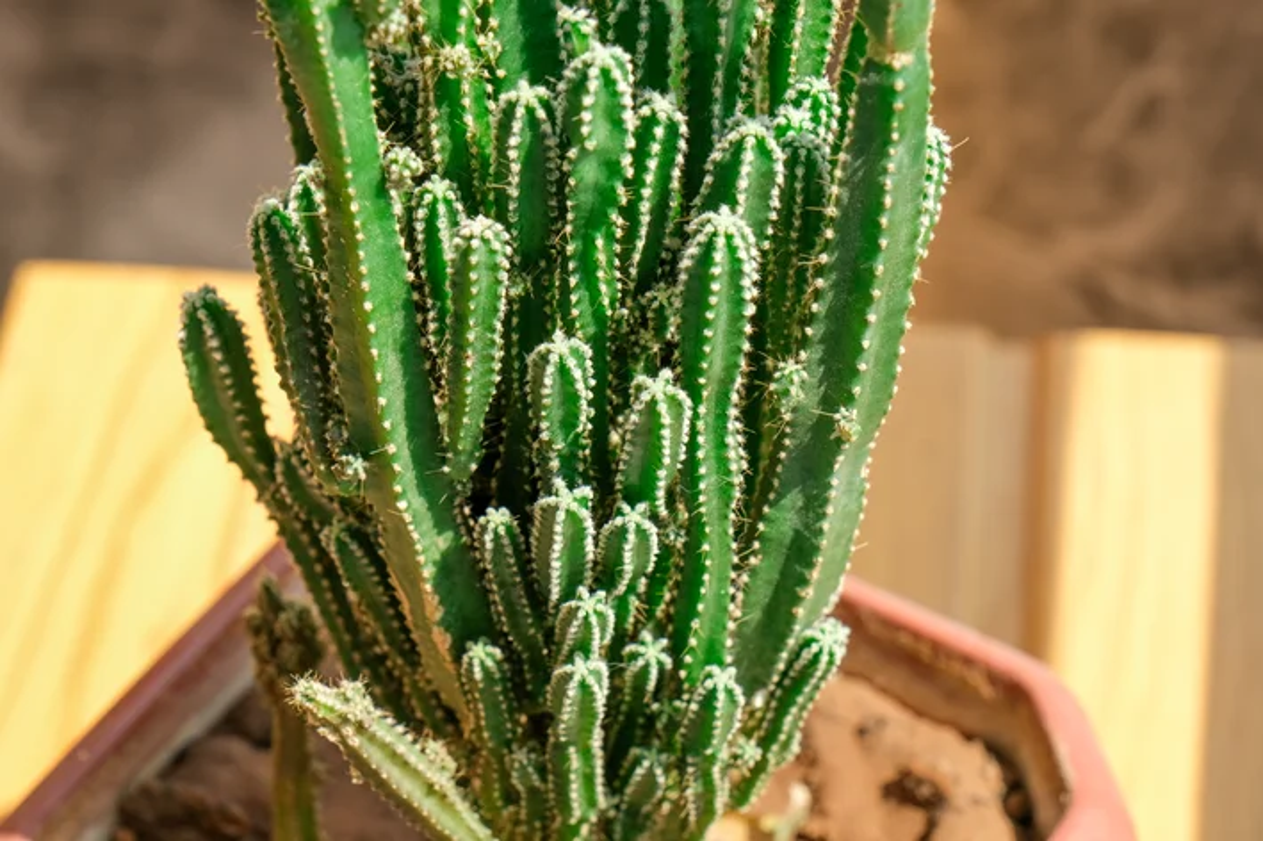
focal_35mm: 120
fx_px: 4208
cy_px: 420
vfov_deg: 11.4
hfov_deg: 17.1
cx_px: 632
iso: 250
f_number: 8
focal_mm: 80
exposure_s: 1/180
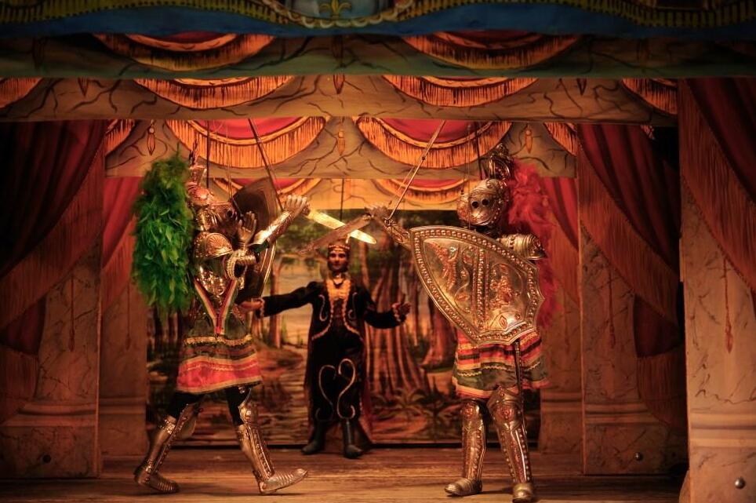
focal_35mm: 48
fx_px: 1007
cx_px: 378
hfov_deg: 41.1
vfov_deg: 28.0
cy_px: 252
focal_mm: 48
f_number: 2.8
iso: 800
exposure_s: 1/125
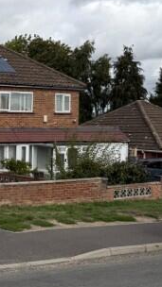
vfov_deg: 37.8
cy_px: 143
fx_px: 420
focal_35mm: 55
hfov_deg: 17.9
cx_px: -121
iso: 80
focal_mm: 6.76
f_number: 1.78
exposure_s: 1/5319
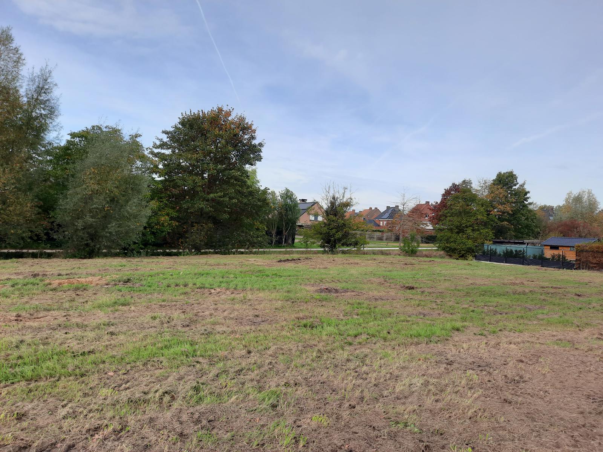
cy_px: 226
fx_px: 435
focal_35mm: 25
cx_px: 302
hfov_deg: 69.4
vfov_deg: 54.9
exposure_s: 1/719
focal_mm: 4.6
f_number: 2
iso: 32
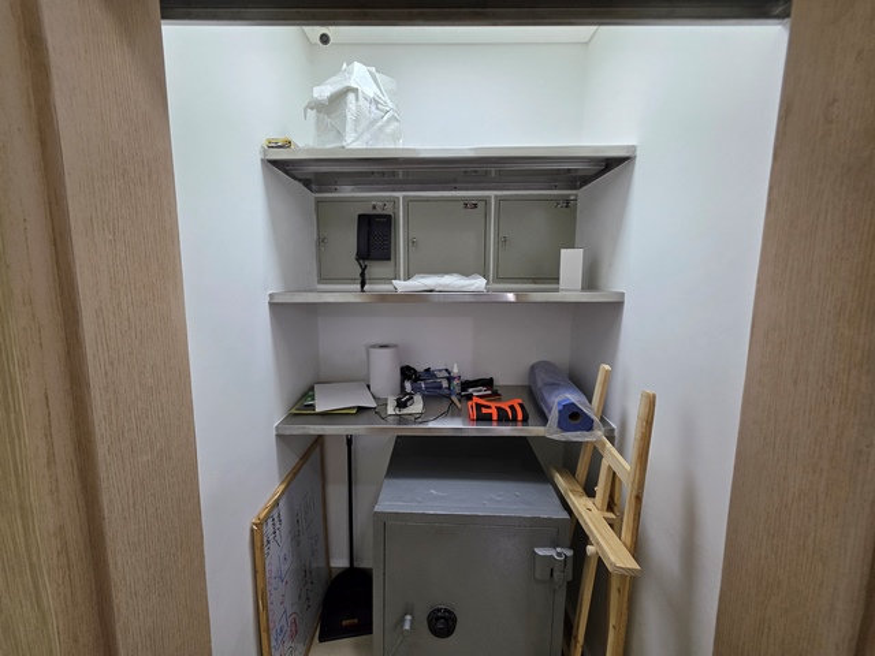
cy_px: 328
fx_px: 329
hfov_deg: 106.2
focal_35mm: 13
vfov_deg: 89.9
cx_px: 438
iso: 100
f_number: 1.9
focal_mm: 2.2
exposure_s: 1/120
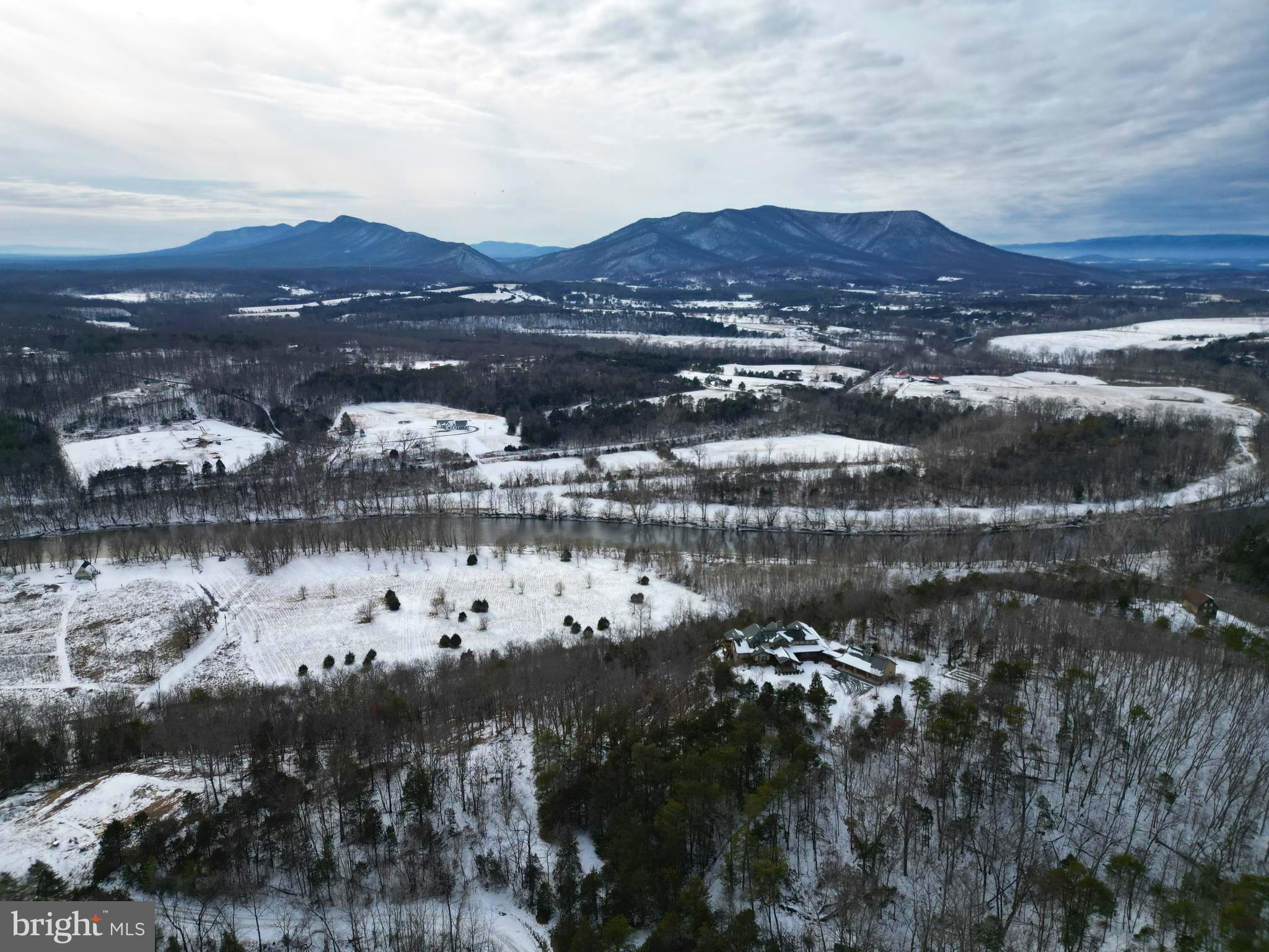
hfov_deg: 71.6
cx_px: 634
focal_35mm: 24
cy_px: 476
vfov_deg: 56.8
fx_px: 880
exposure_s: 1/4000
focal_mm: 6.72
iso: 120
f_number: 1.7
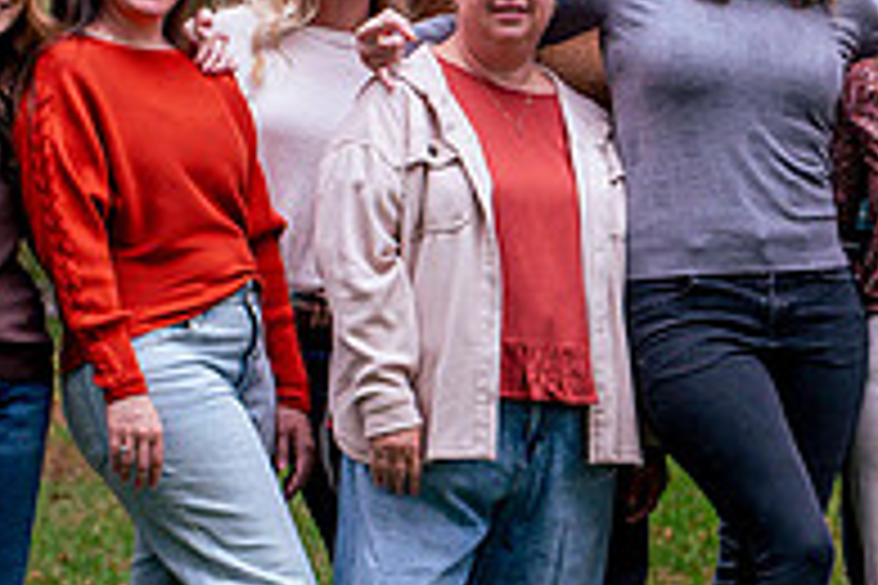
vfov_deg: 3.6
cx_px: 851
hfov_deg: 5.4
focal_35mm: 378
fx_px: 9218
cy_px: 200
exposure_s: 1/250
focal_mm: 125
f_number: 5.6
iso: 200
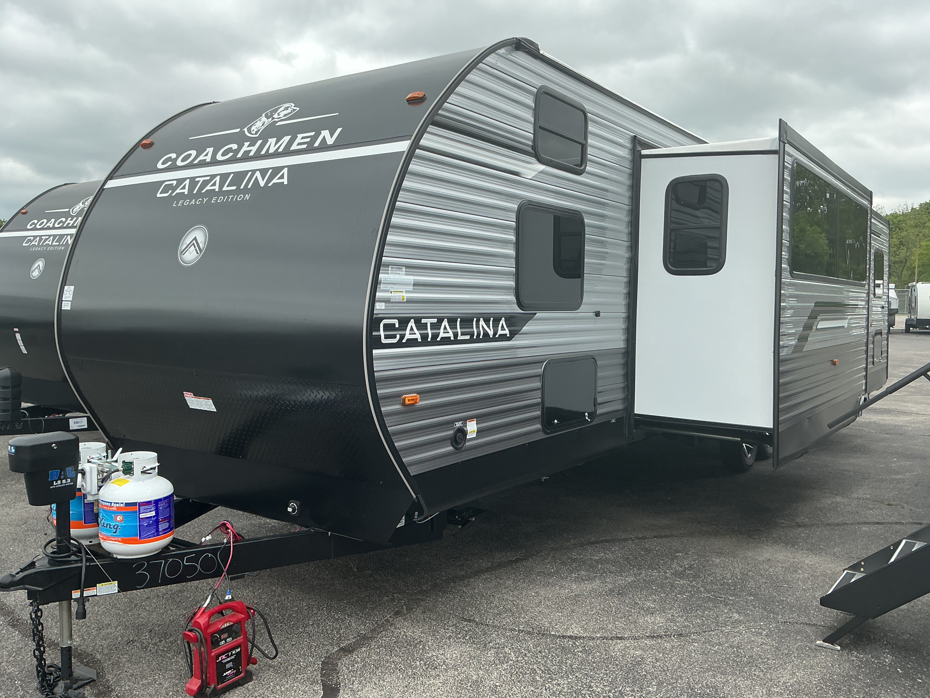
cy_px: 349
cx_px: 465
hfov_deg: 61.7
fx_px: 779
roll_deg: +0.0
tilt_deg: -4.1
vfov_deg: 48.2
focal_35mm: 29
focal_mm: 3
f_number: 1.8
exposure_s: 1/482
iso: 25
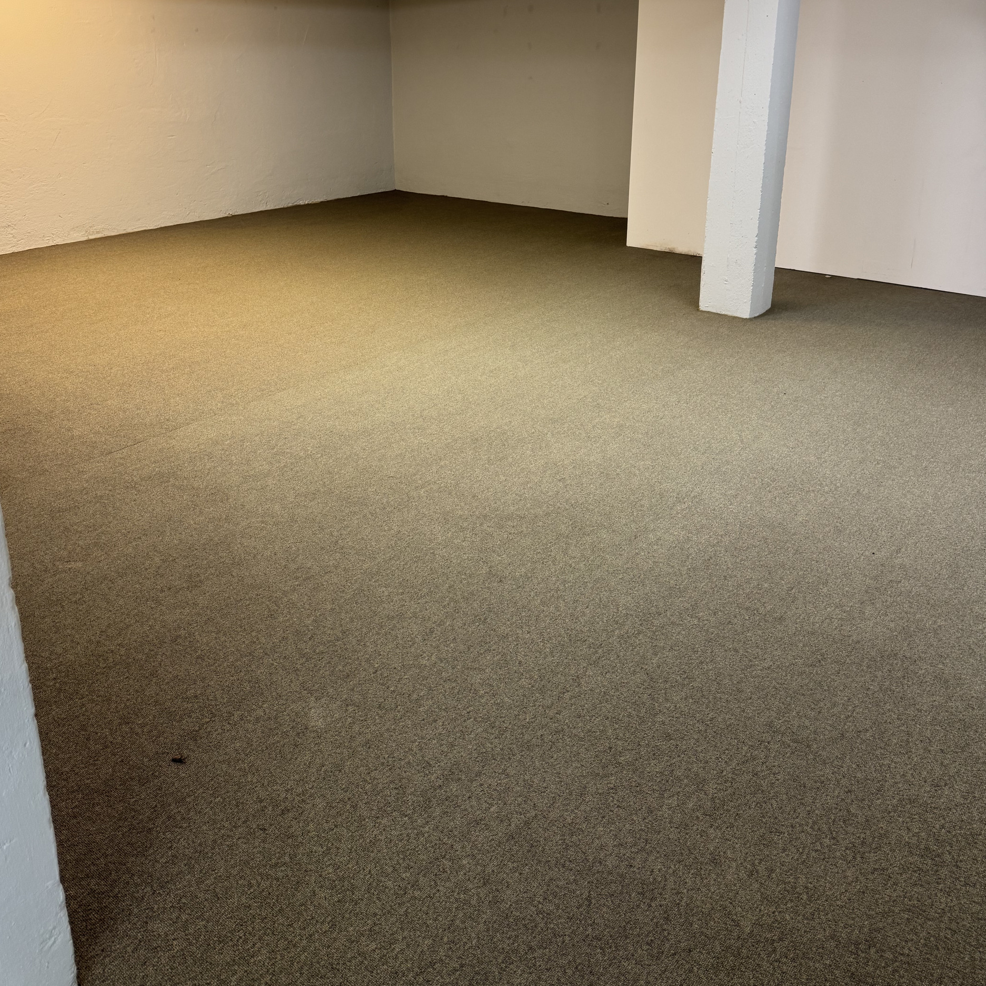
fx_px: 935
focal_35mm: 29
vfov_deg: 54.4
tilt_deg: -16.3
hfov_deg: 55.6
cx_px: 486
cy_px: 320
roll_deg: -0.4
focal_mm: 6.76
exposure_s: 1/50
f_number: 1.78
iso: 125
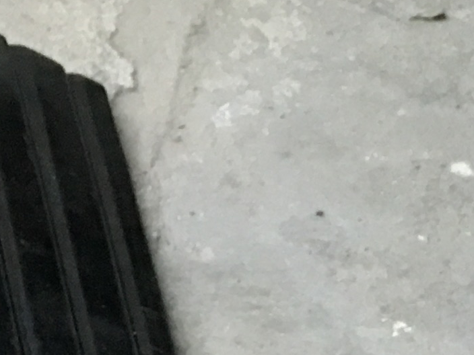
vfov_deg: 8.2
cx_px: -764
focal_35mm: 166
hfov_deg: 10.0
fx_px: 2273
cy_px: 857
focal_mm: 4.15
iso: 100
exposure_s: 1/8
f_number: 2.2
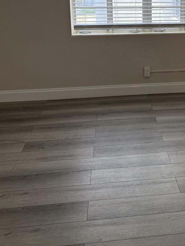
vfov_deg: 40.7
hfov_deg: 31.6
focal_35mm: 44
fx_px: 314
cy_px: 40
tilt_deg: -9.6
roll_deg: +0.4
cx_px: 160
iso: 100
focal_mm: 6.76
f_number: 1.78
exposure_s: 1/243
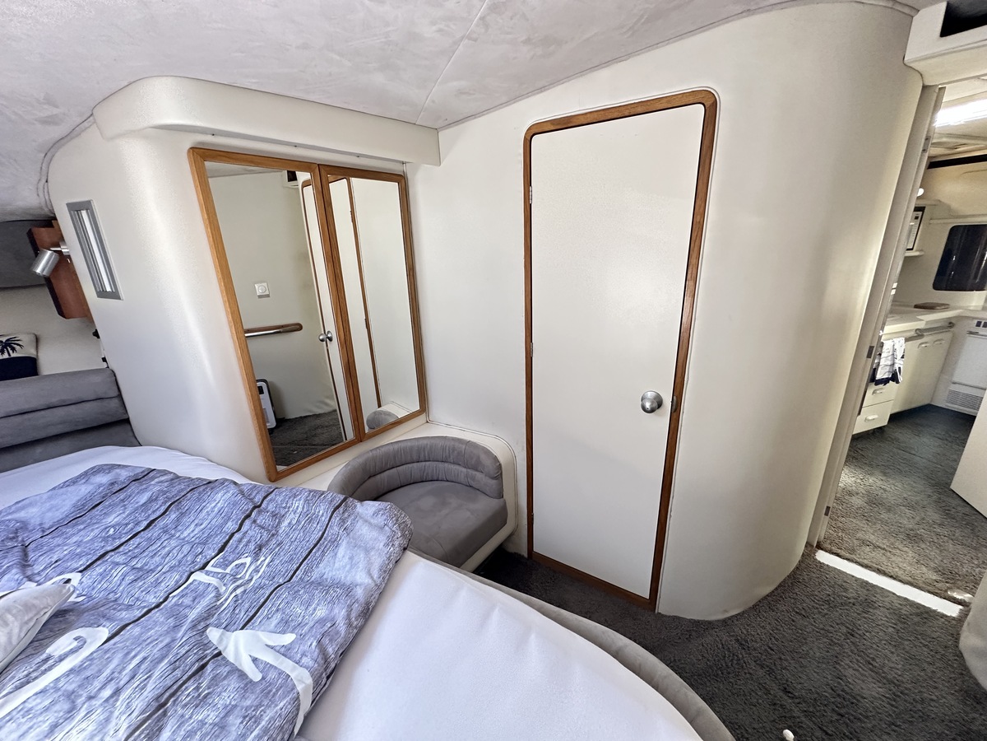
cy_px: 370
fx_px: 399
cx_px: 494
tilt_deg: -18.9
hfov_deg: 102.1
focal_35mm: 14
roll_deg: +3.0
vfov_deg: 85.7
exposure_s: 1/67
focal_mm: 2.22
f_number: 2.2
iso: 320
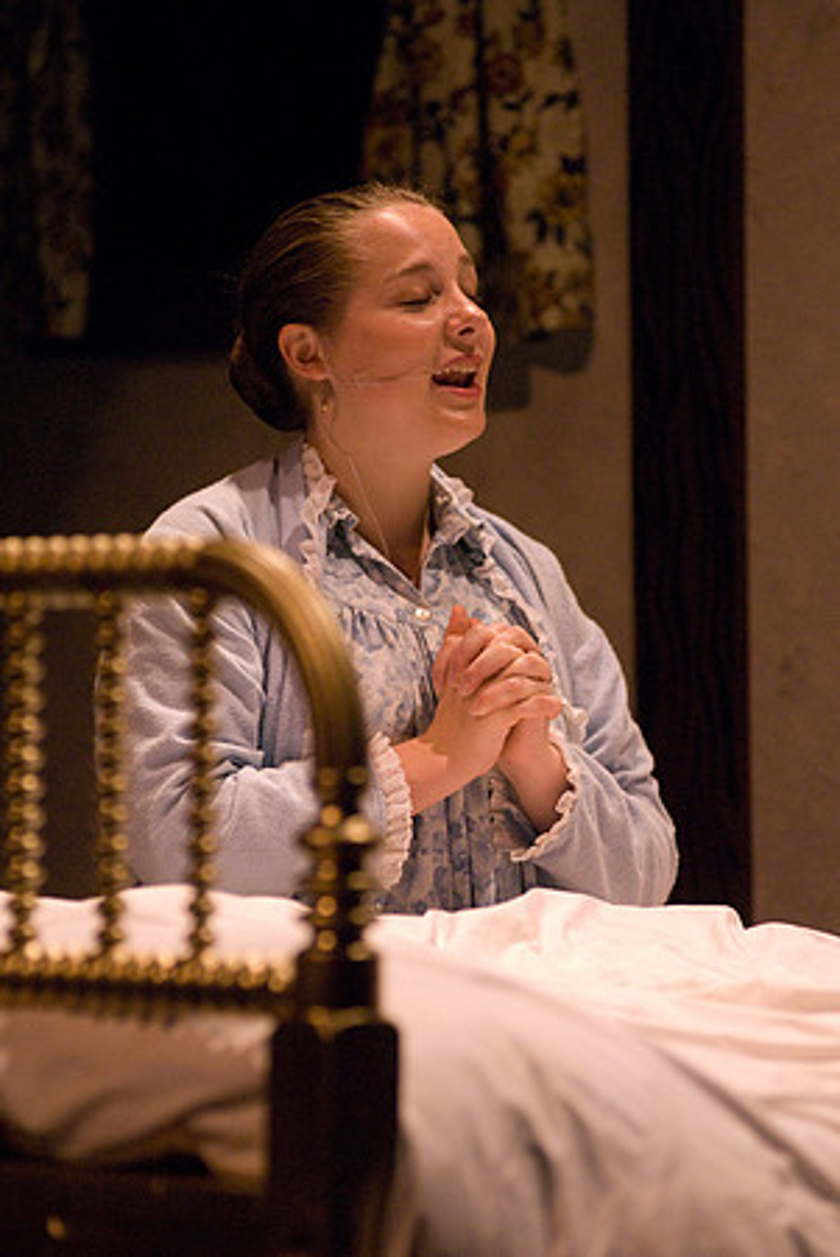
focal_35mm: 255
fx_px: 8904
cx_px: 420
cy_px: 628
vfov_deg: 8.1
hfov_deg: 5.4
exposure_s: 1/250
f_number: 2.8
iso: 1600
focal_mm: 170
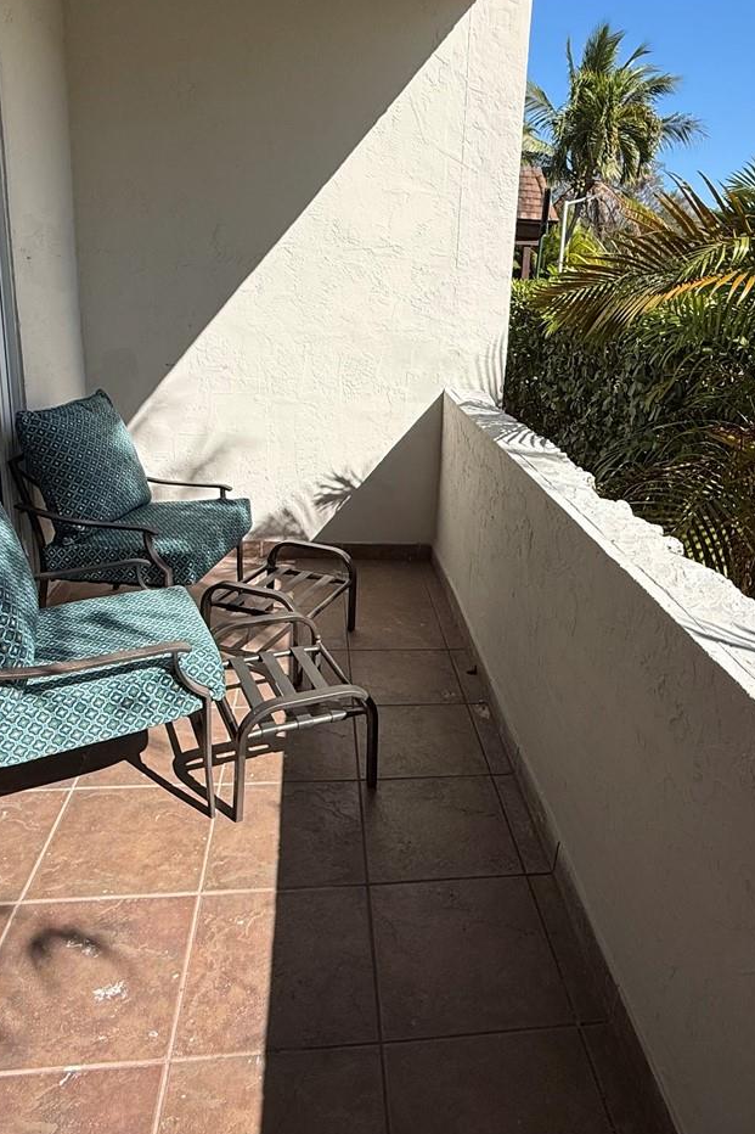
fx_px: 787
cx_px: 430
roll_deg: -2.3
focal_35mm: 25
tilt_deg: -14.4
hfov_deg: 51.1
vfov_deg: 70.9
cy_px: 461
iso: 50
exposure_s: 1/2611
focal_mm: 2.22
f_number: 2.2
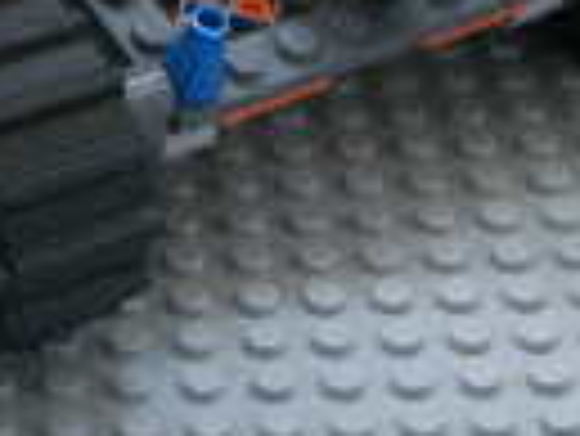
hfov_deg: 10.7
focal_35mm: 184
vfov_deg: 7.5
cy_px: -620
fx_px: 3086
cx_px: 22
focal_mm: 7.7
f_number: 3.5
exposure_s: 1/13
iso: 100
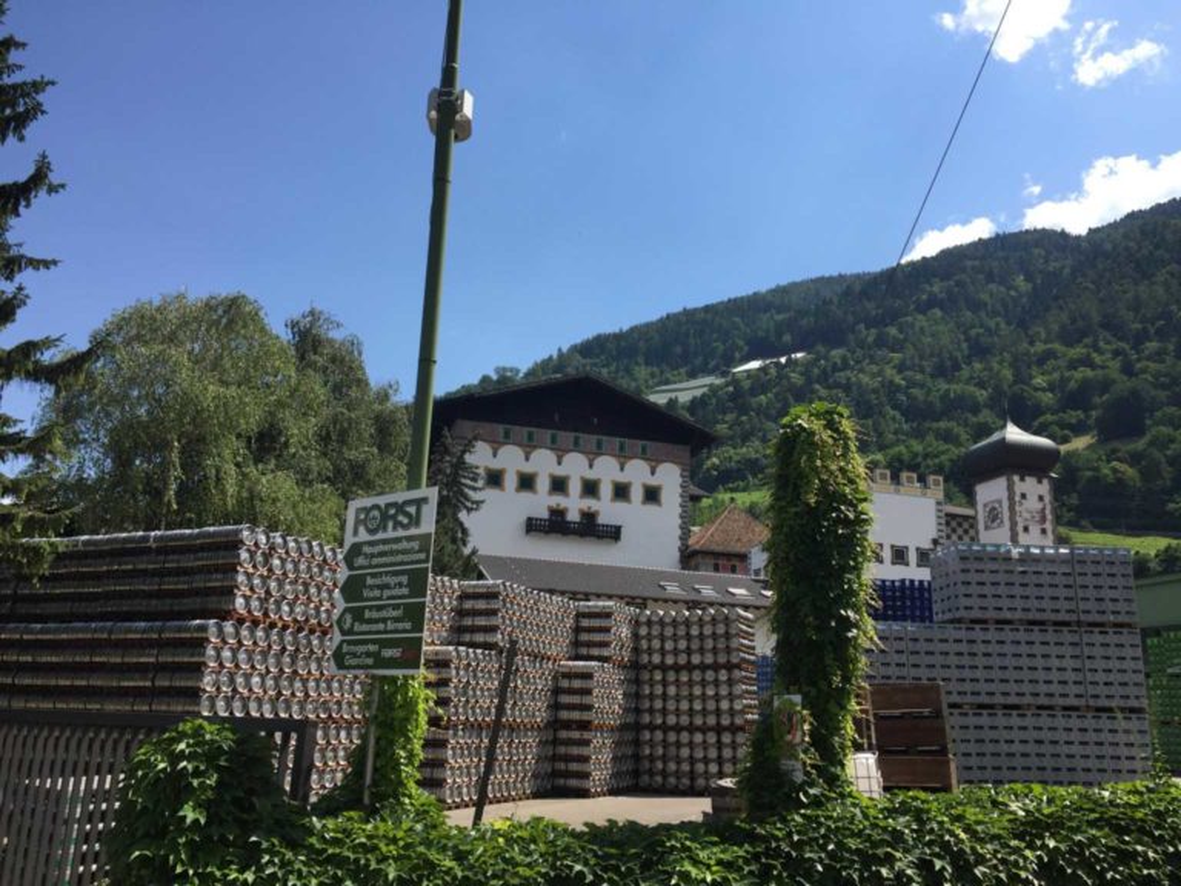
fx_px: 989
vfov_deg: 48.2
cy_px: 443
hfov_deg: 61.7
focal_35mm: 29
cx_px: 590
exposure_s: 1/1522
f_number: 2.2
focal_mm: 4.15
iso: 32
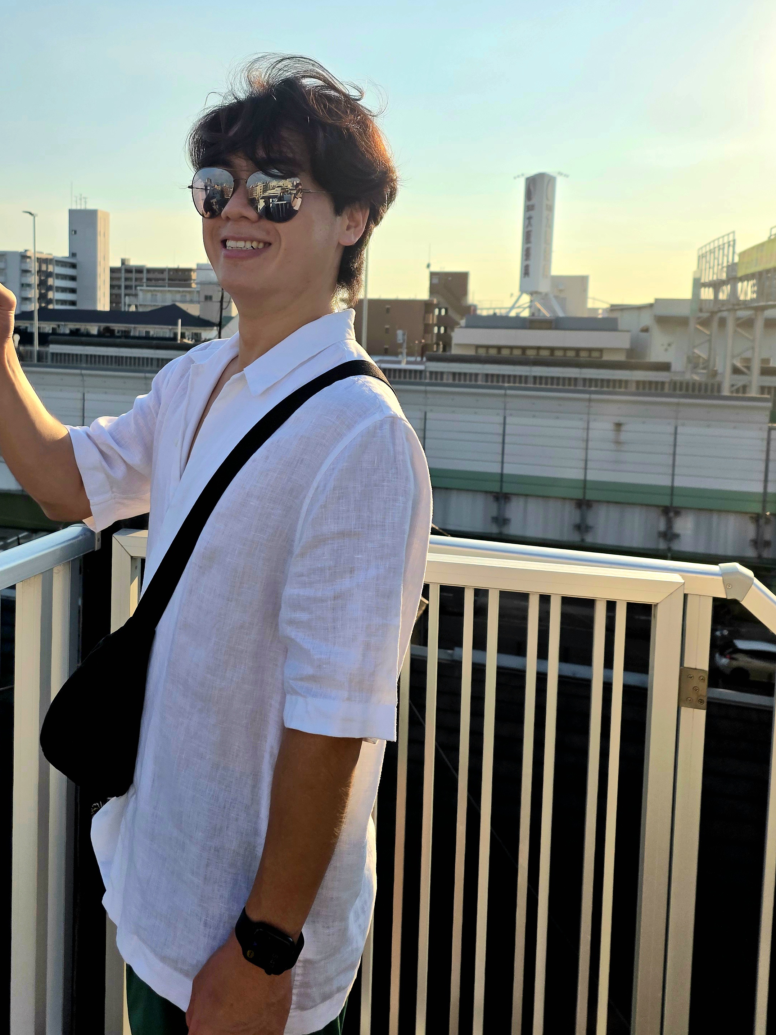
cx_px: 248
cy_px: 392
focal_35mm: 32
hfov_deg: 43.4
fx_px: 957
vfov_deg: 56.2
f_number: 1.7
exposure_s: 1/10000
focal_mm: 6.25
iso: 64
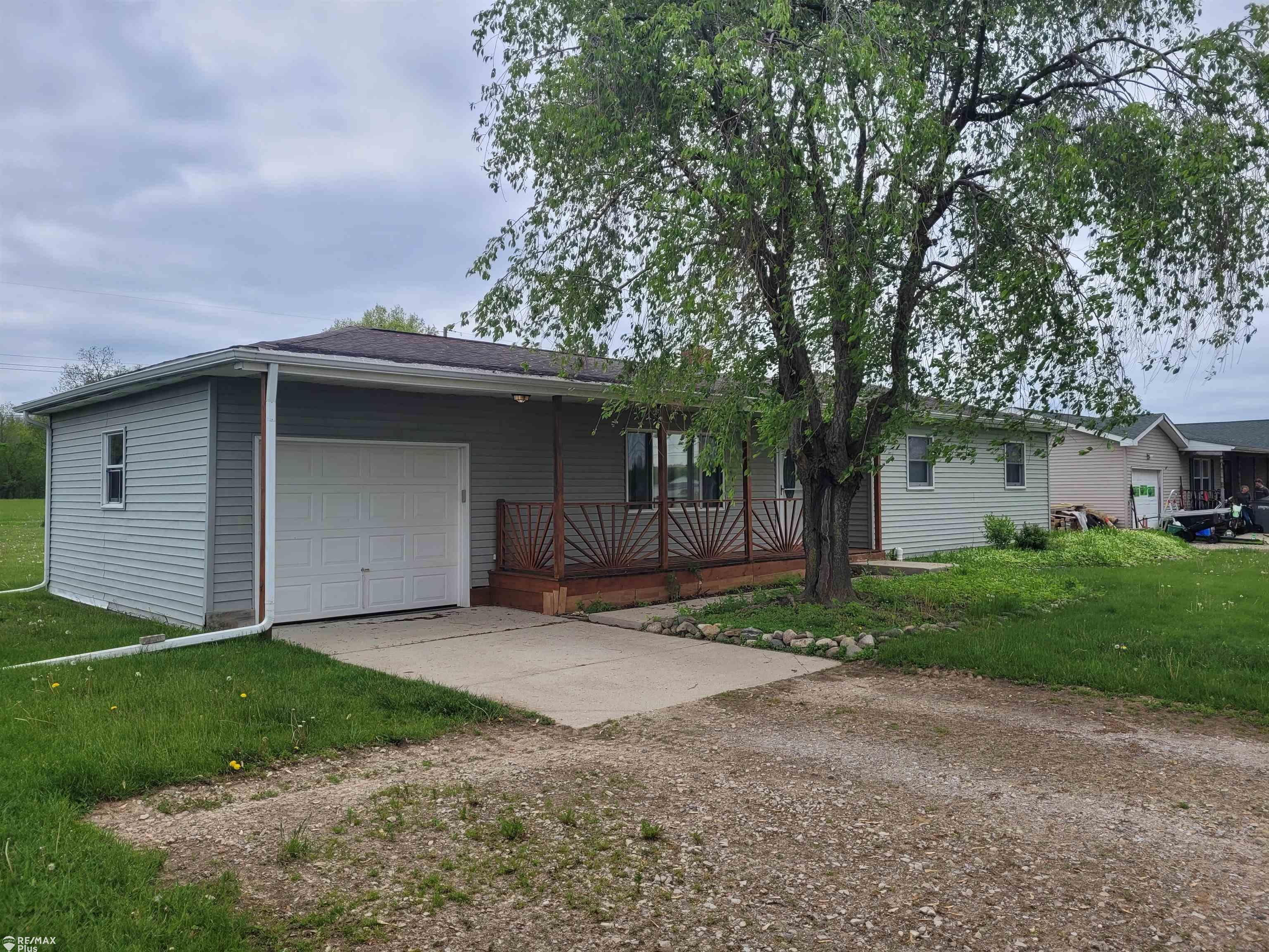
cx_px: 634
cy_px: 476
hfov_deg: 67.3
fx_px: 953
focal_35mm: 26
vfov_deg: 53.1
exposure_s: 1/2216
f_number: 1.8
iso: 40
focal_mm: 5.4
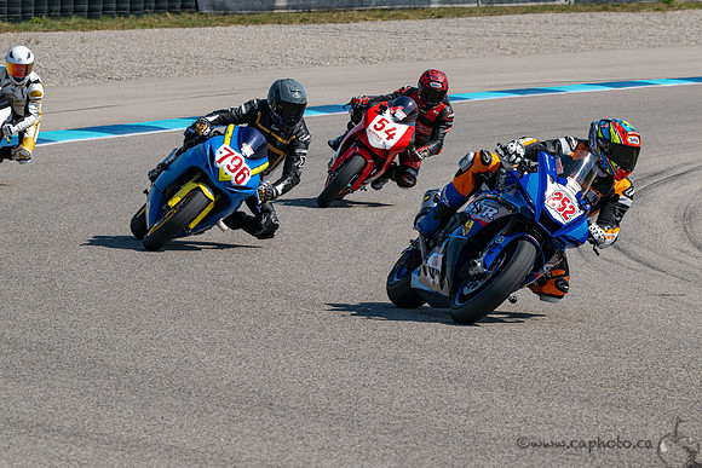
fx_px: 4396
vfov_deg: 6.1
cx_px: 440
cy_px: 293
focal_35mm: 225
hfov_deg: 9.1
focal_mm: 180
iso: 500
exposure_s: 1/1250
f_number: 11
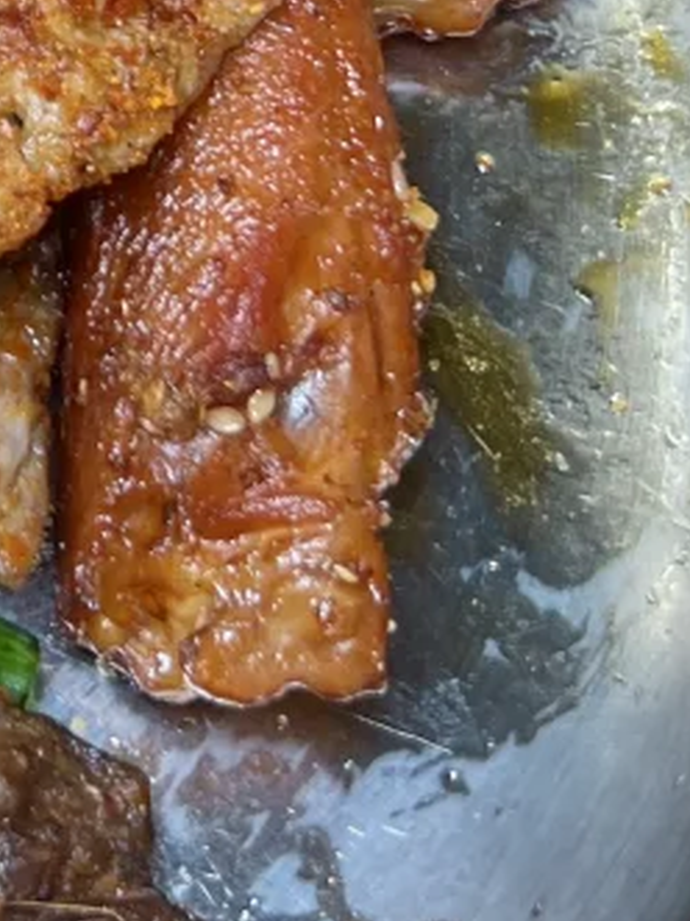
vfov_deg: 16.1
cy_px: -406
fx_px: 3005
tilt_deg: -57.8
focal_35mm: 113
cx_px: -462
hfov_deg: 12.2
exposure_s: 1/100
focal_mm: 5.7
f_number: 1.5
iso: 50
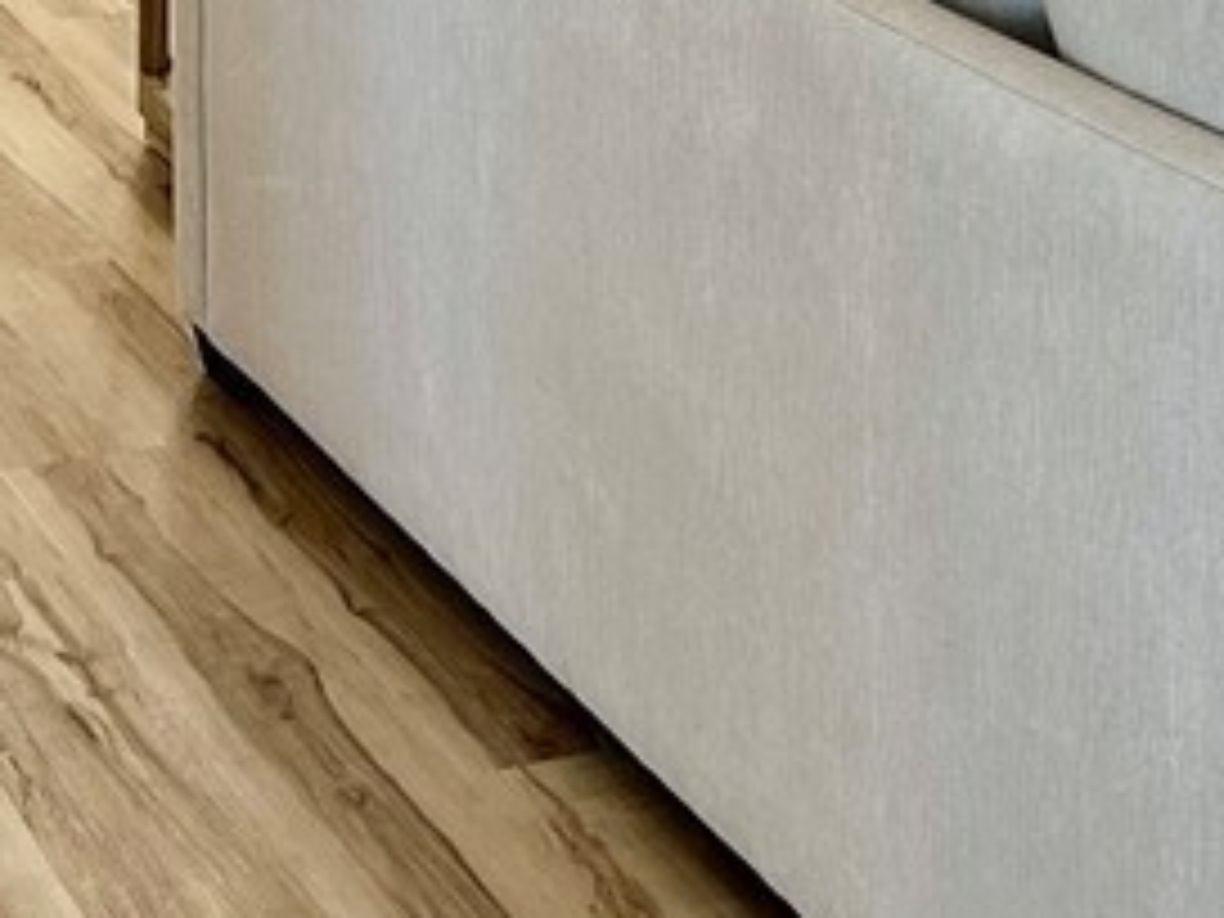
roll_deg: -0.3
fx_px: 3465
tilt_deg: -4.1
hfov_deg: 19.7
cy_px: -752
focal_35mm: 98
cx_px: 176
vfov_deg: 13.5
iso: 100
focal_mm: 5.7
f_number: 1.5
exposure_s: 1/120
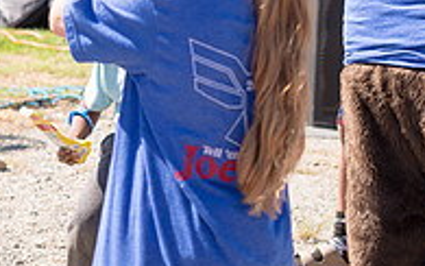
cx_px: 218
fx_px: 2700
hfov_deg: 9.0
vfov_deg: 5.6
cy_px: 1
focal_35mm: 233
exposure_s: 1/400
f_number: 4.5
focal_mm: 70
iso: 125
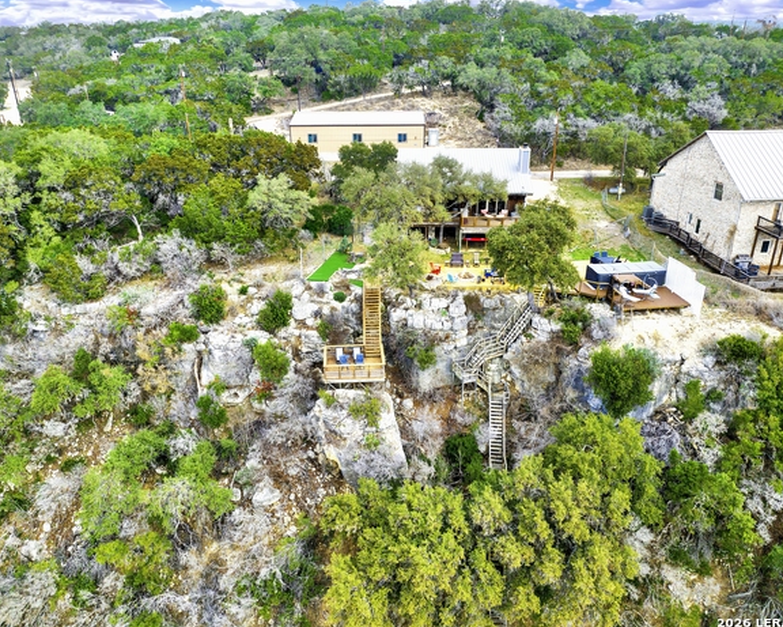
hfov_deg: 66.0
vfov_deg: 54.9
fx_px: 603
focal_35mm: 26
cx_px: 390
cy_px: 305
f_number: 2.8
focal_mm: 12.29
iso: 330
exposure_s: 1/1600
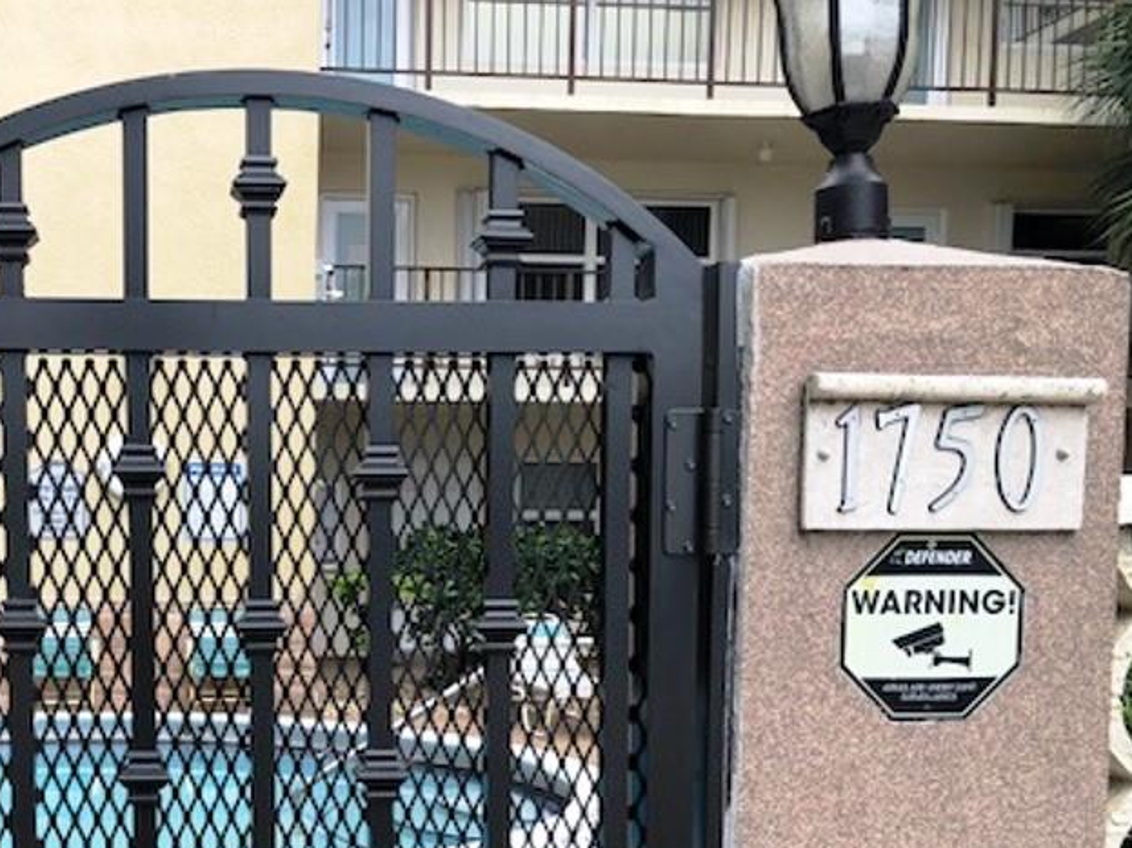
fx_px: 1504
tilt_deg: -5.1
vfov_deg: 30.6
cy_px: 695
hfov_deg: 40.0
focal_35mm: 46
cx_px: 269
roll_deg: +0.6
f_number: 1.8
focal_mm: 3.99
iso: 20
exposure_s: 1/397
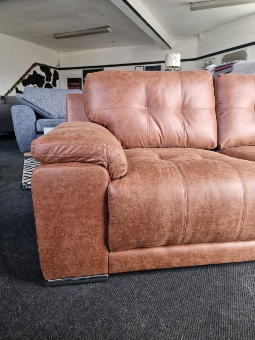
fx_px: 226
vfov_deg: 73.9
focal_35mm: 23
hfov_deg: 58.9
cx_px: 128
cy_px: 170
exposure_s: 1/100
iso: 250
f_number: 1.8
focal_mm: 6.4
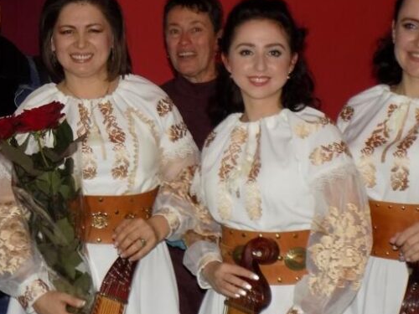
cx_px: 118
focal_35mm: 68
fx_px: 823
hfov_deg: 28.2
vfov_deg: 21.6
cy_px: 145
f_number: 3.4
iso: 200
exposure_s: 1/30
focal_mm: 6.1
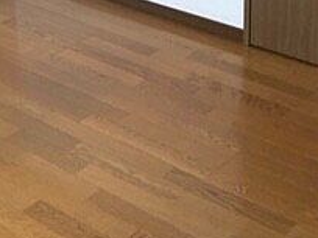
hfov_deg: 22.0
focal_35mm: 88
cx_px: 73
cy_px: -76
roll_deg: +1.8
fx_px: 808
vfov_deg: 15.9
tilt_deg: -20.0
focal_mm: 3.99
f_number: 1.8
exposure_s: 1/33
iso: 25
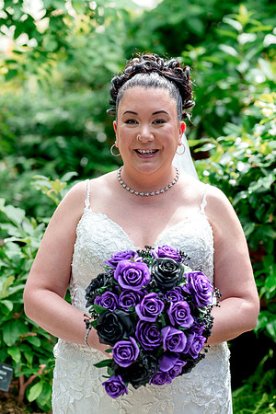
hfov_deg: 12.9
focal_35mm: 106
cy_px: 207
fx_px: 1219
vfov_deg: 19.3
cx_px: 138
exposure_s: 1/640
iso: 640
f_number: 3.5
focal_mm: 106
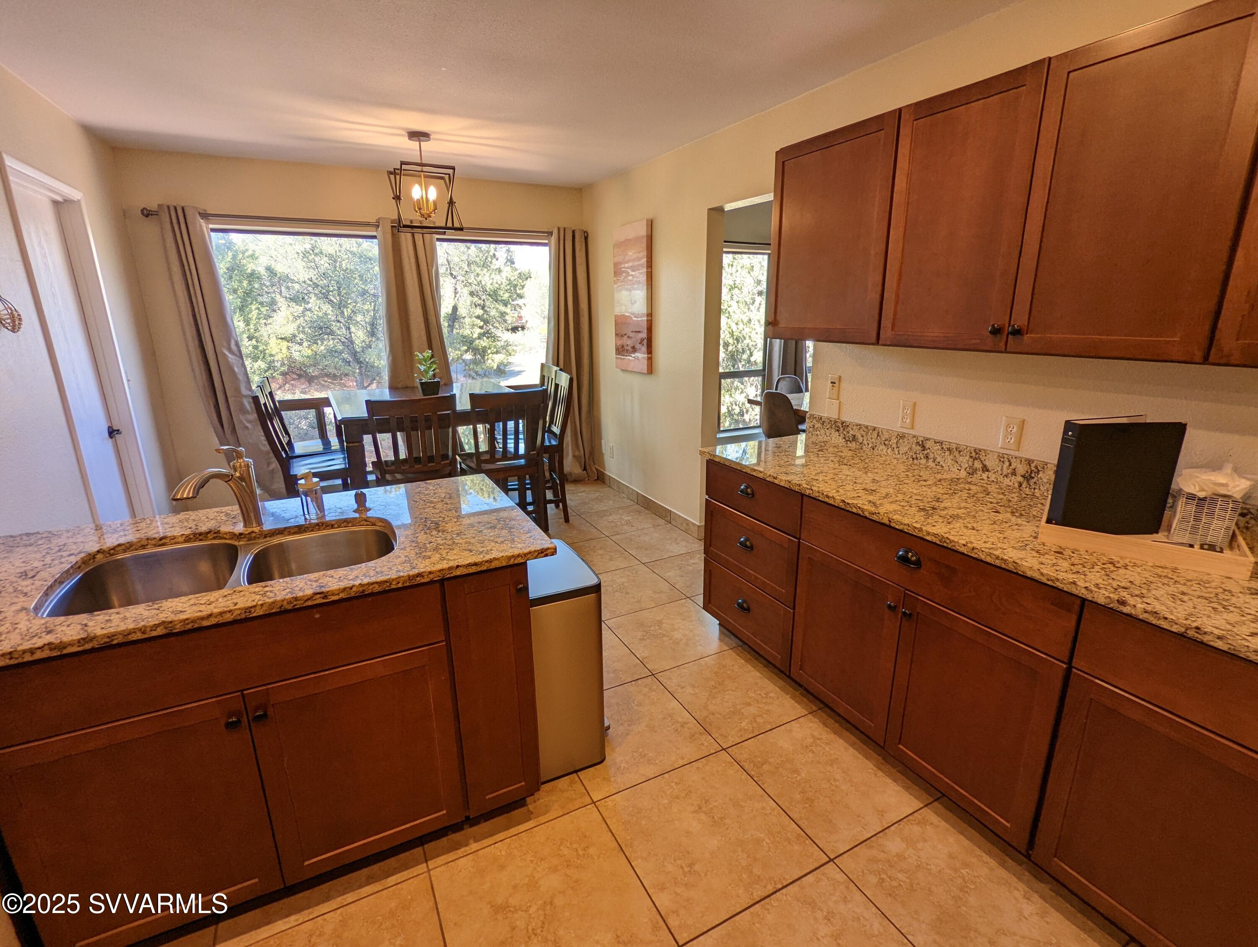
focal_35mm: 16
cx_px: 629
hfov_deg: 94.4
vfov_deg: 78.2
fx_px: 582
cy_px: 474
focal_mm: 2.35
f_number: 2.2
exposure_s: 1/120
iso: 65
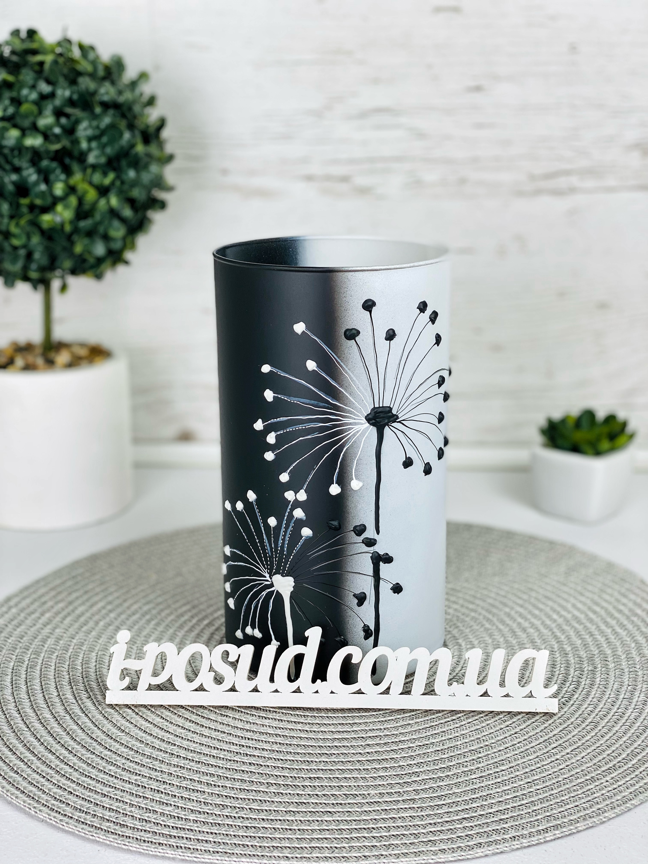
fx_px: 1298
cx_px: 324
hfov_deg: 28.0
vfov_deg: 36.8
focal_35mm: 52
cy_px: 432
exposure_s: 1/153
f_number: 2
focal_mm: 6
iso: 20
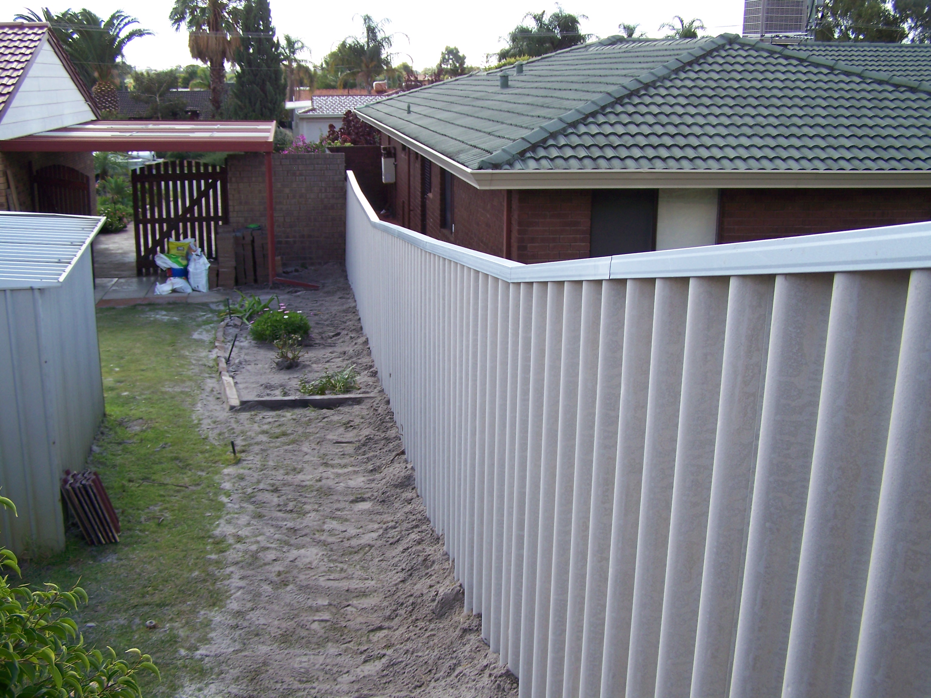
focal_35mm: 38
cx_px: 466
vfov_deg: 37.7
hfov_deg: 49.0
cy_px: 349
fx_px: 1022
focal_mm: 6.3
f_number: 2.8
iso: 64
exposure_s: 1/250
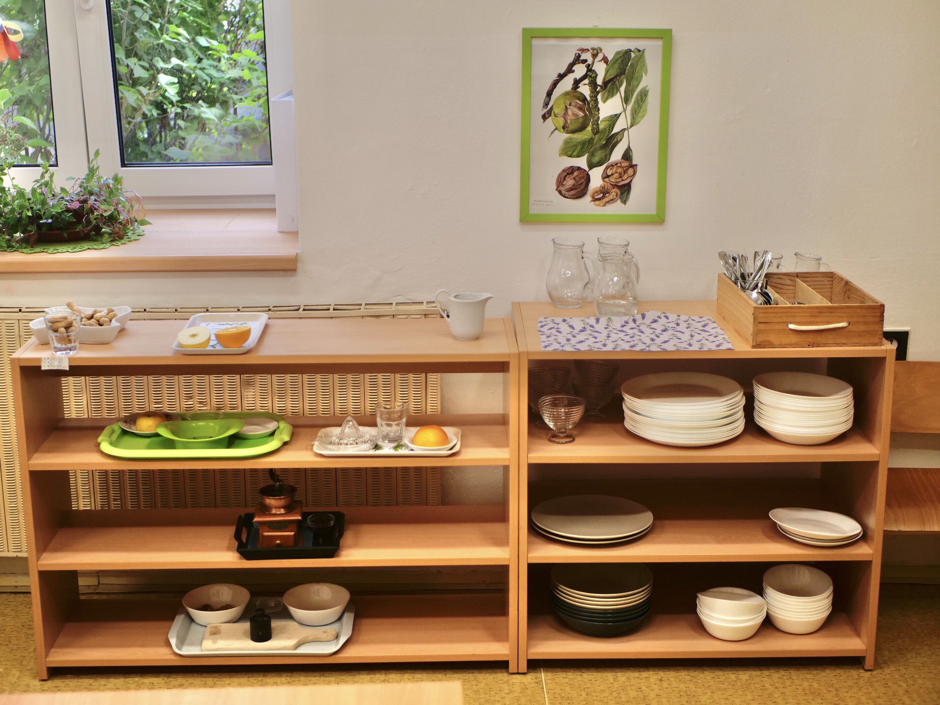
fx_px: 1358
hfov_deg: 38.2
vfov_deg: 29.1
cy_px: 352
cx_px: 470
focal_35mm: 50
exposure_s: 1/100
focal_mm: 25
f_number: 1.7
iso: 200
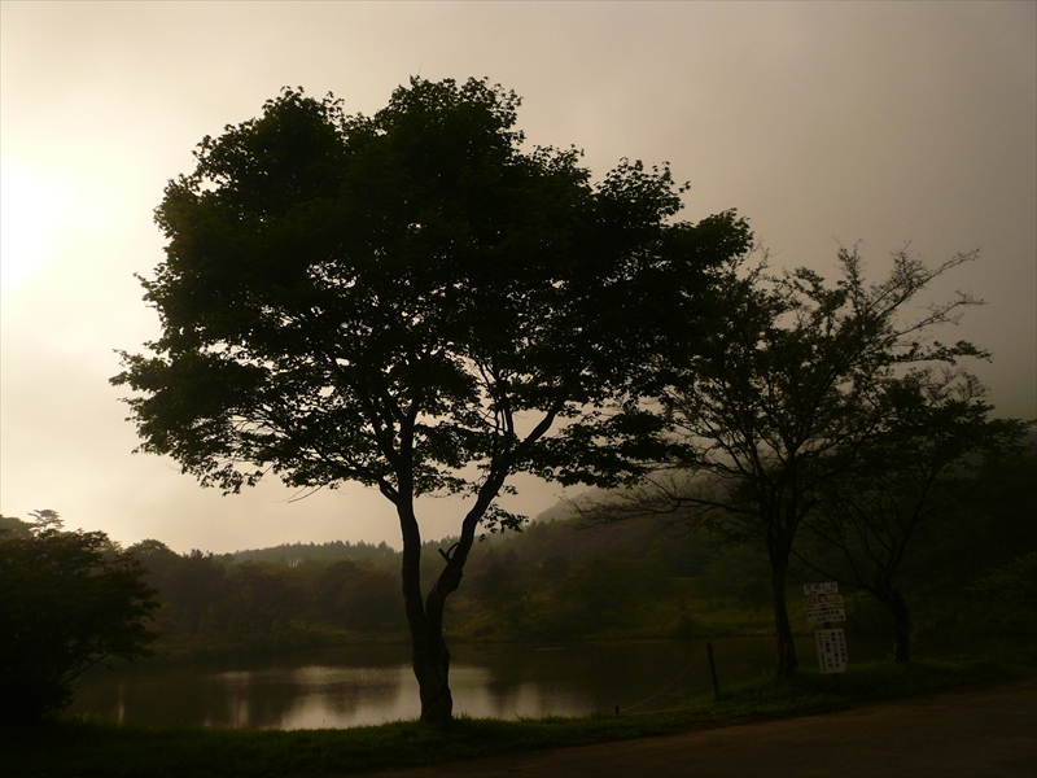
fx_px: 839
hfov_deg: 63.4
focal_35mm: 28
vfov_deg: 49.7
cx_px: 518
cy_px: 389
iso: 100
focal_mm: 4.6
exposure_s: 1/320
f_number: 8
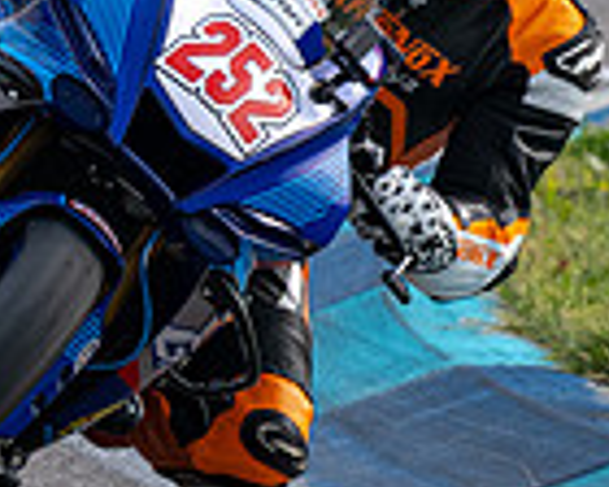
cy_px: 209
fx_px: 34390
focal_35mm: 1908
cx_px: 563
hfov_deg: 1.0
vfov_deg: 0.8
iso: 400
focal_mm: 400
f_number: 6
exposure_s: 1/1250
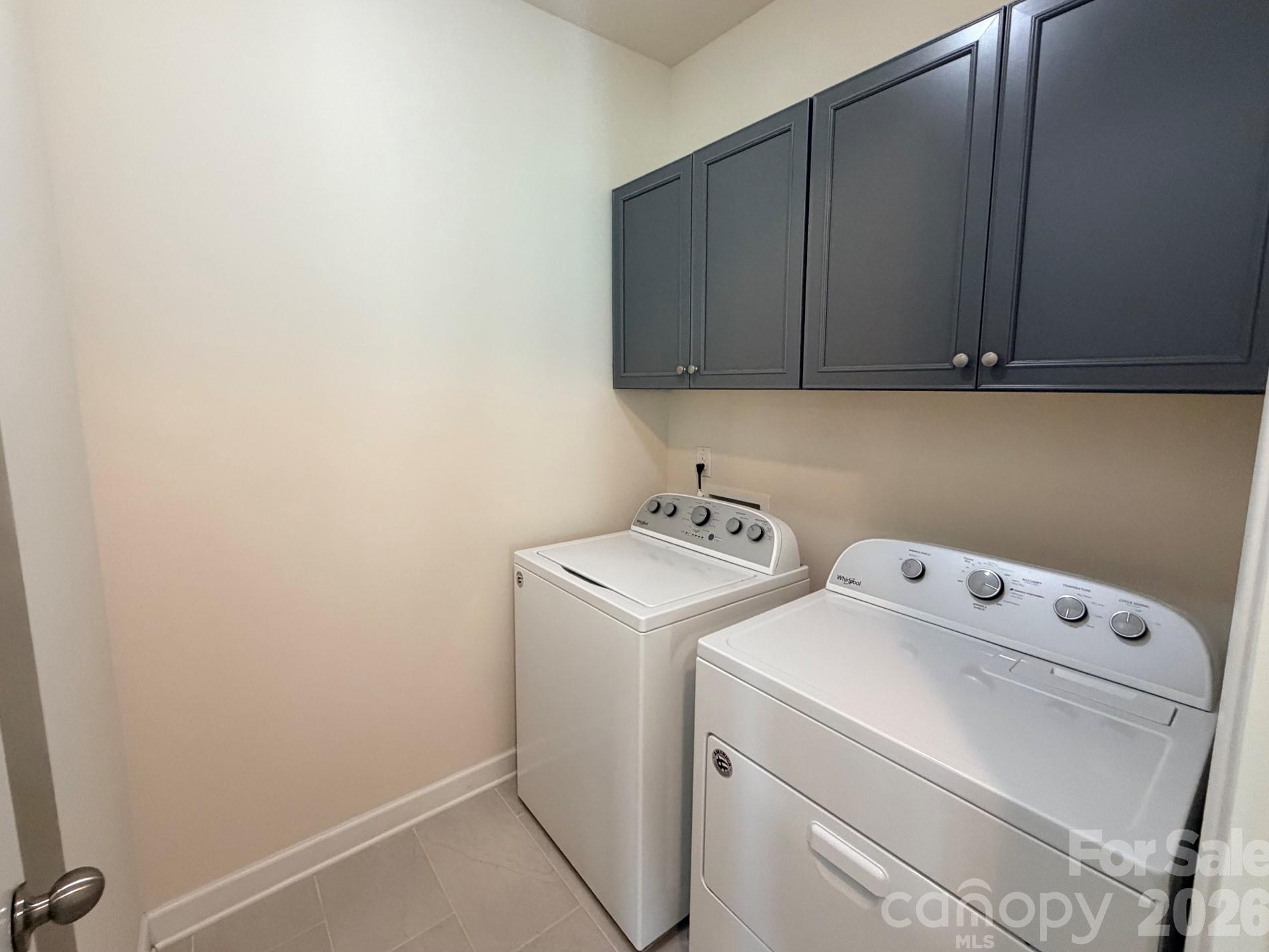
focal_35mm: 15
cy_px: 450
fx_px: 550
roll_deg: +0.5
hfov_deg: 98.1
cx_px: 601
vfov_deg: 81.7
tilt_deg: -8.1
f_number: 2.2
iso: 400
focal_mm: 2.22
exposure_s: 1/60
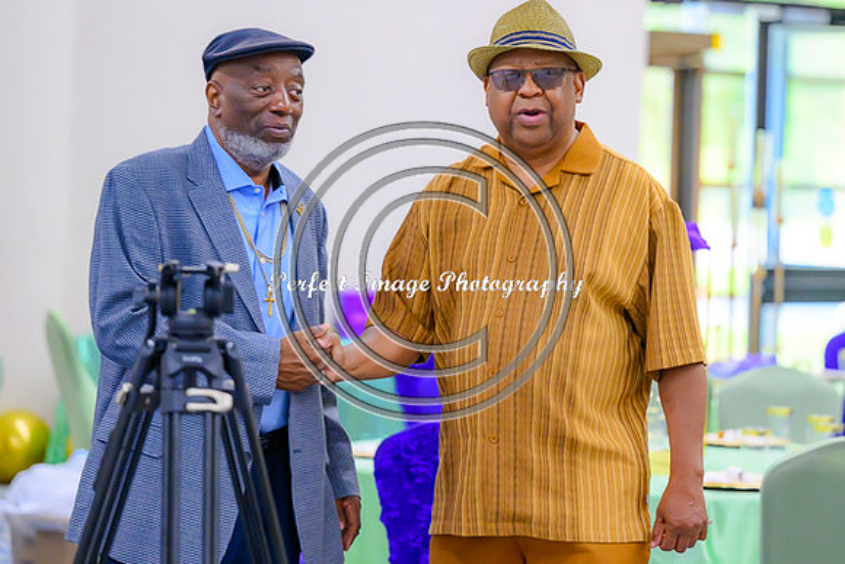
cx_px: 501
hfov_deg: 15.5
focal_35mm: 132
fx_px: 3094
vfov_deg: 10.4
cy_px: 229
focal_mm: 110
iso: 1100
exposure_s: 1/200
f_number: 2.8
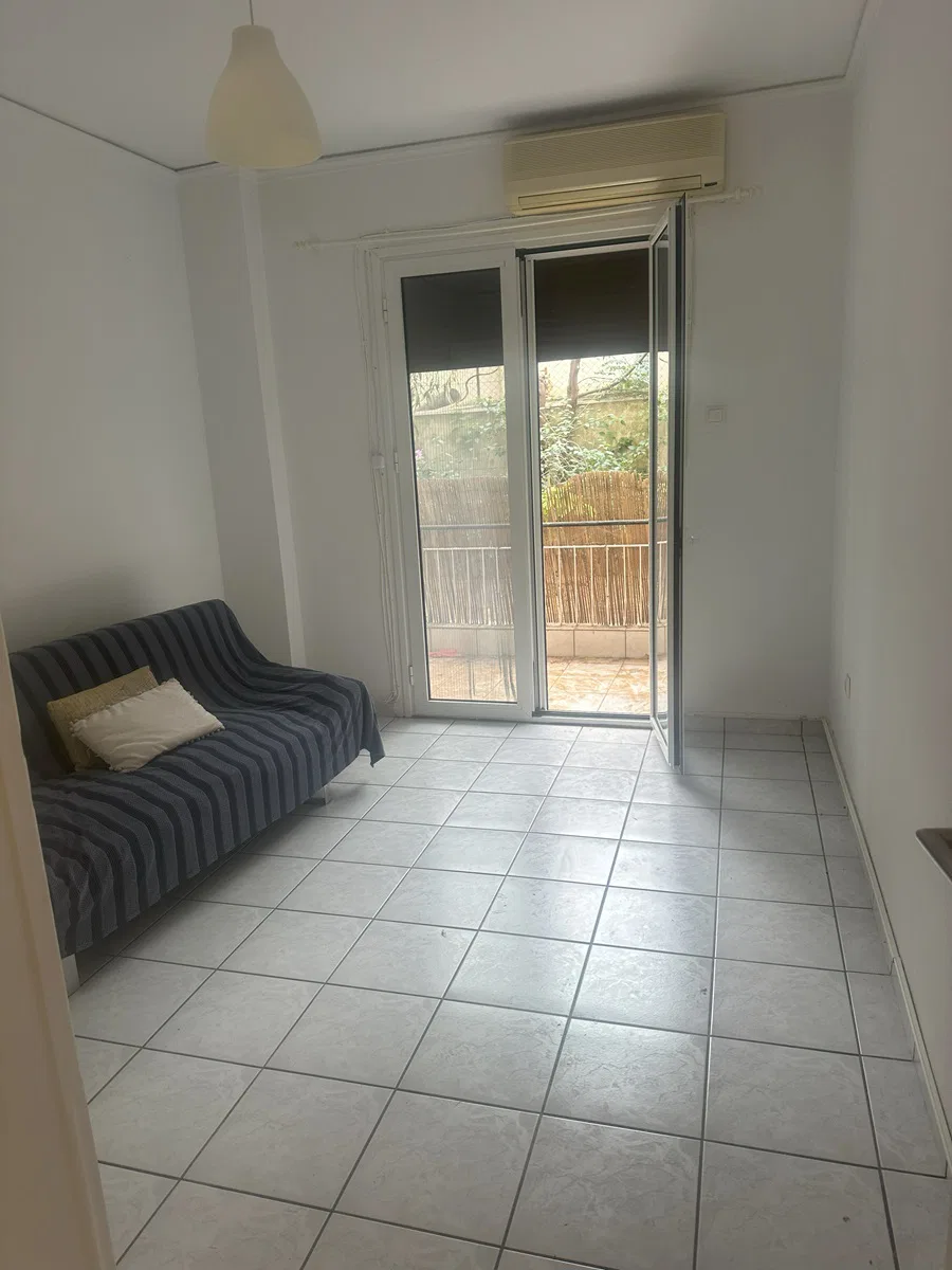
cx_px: 476
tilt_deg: -11.2
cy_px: 635
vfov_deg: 71.6
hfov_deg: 56.8
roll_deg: +2.2
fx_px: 880
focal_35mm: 24
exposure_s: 1/100
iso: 125
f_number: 1.78
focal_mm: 6.86
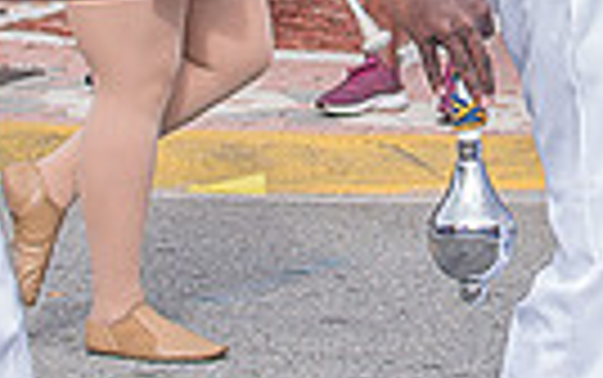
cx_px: 526
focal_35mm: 230
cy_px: -146
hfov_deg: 9.1
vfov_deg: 5.7
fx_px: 3783
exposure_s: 1/500
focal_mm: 35
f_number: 4
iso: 100
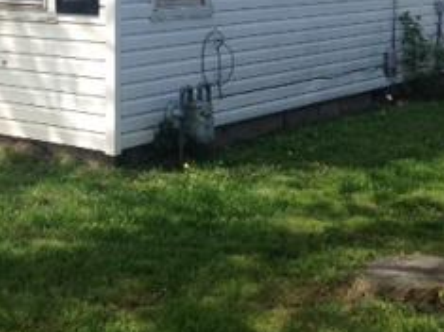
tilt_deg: -0.1
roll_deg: -1.2
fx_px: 1154
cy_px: -81
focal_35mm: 90
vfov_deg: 15.7
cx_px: -136
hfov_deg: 20.0
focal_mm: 4.12
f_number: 2.4
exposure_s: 1/935
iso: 50
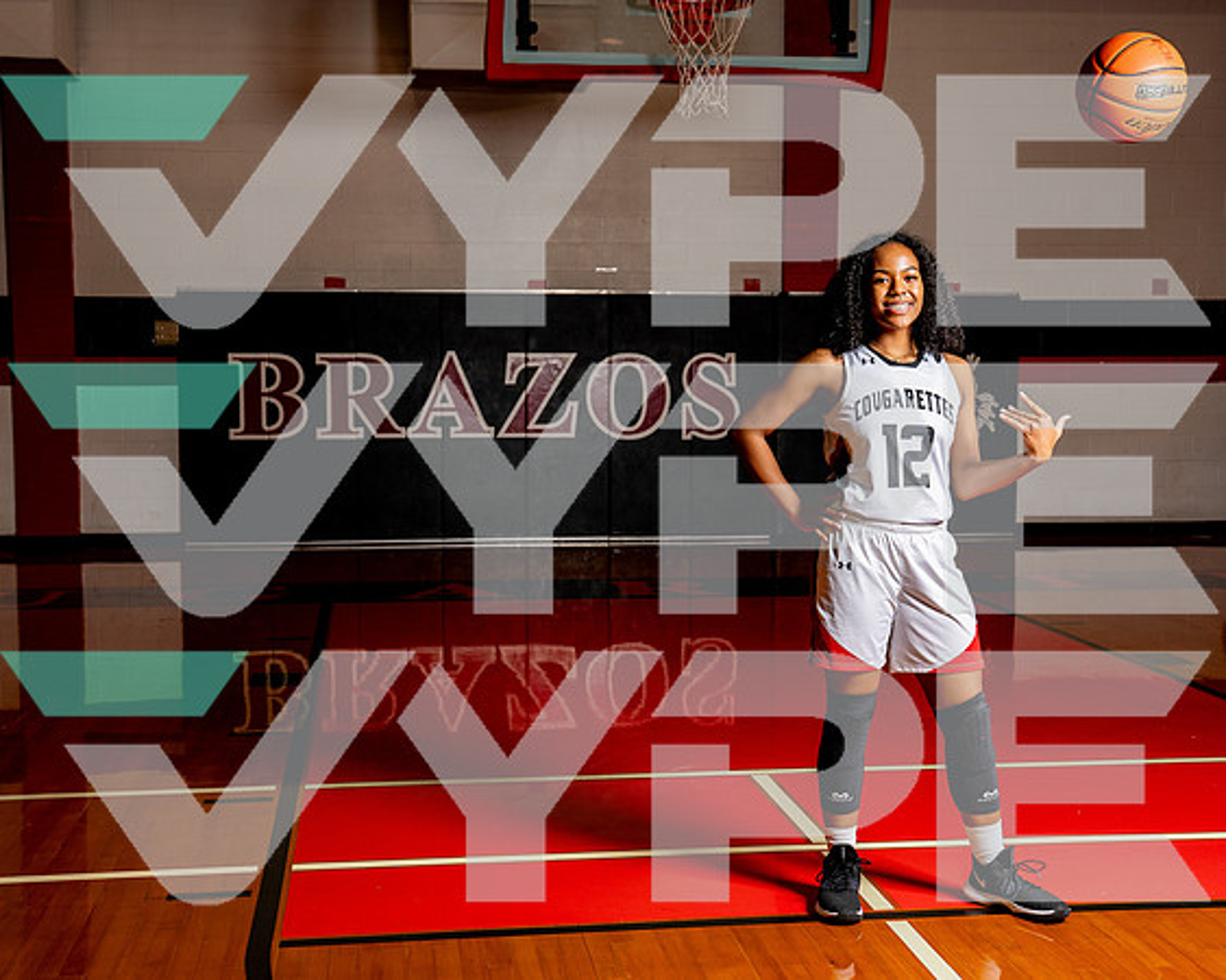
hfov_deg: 38.3
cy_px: 506
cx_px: 618
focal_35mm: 49
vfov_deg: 31.0
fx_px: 1767
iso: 100
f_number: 5.6
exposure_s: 1/250
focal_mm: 41
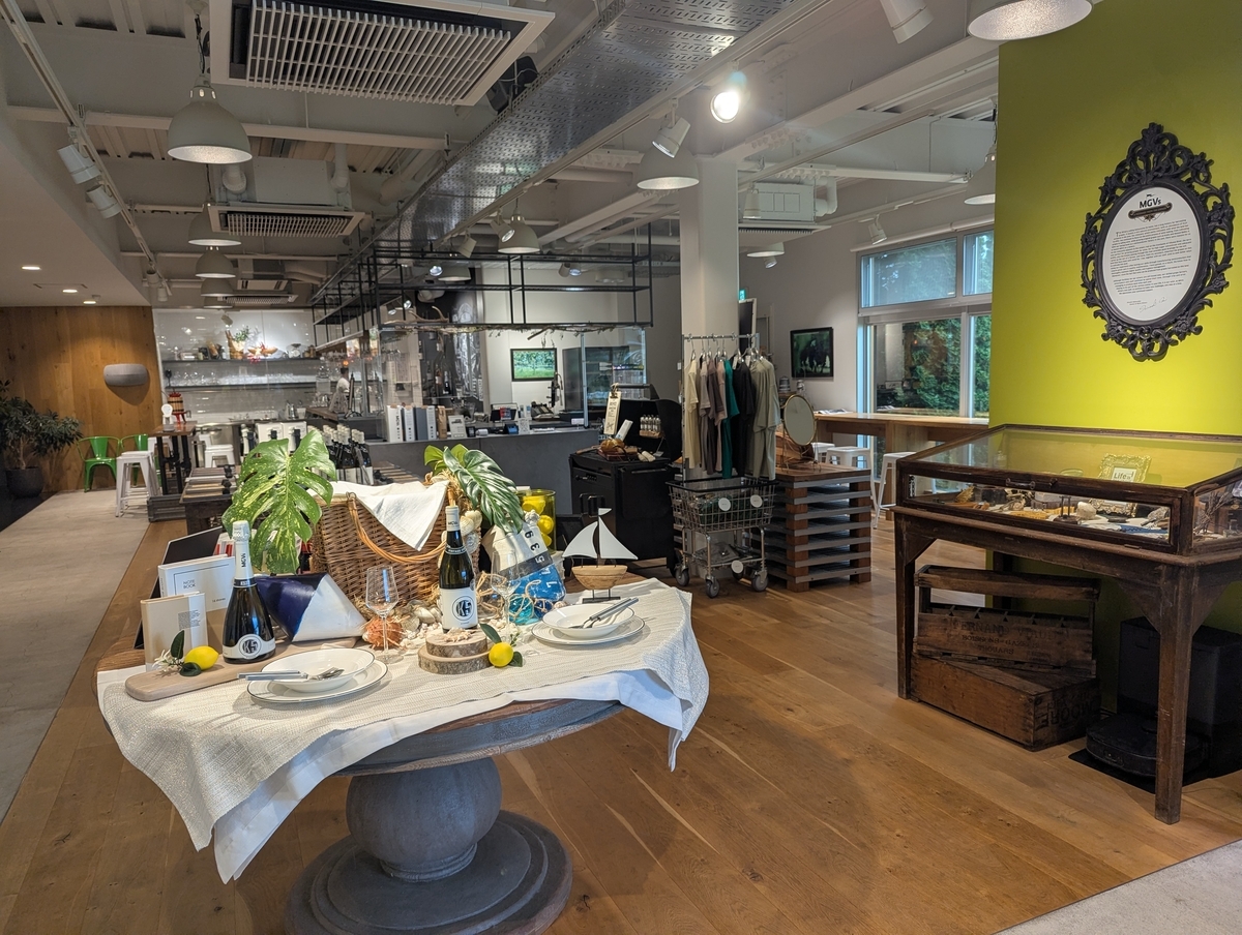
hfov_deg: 71.5
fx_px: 862
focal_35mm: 24
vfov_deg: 57.0
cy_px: 468
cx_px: 621
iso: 50
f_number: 1.85
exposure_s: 1/100
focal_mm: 6.81
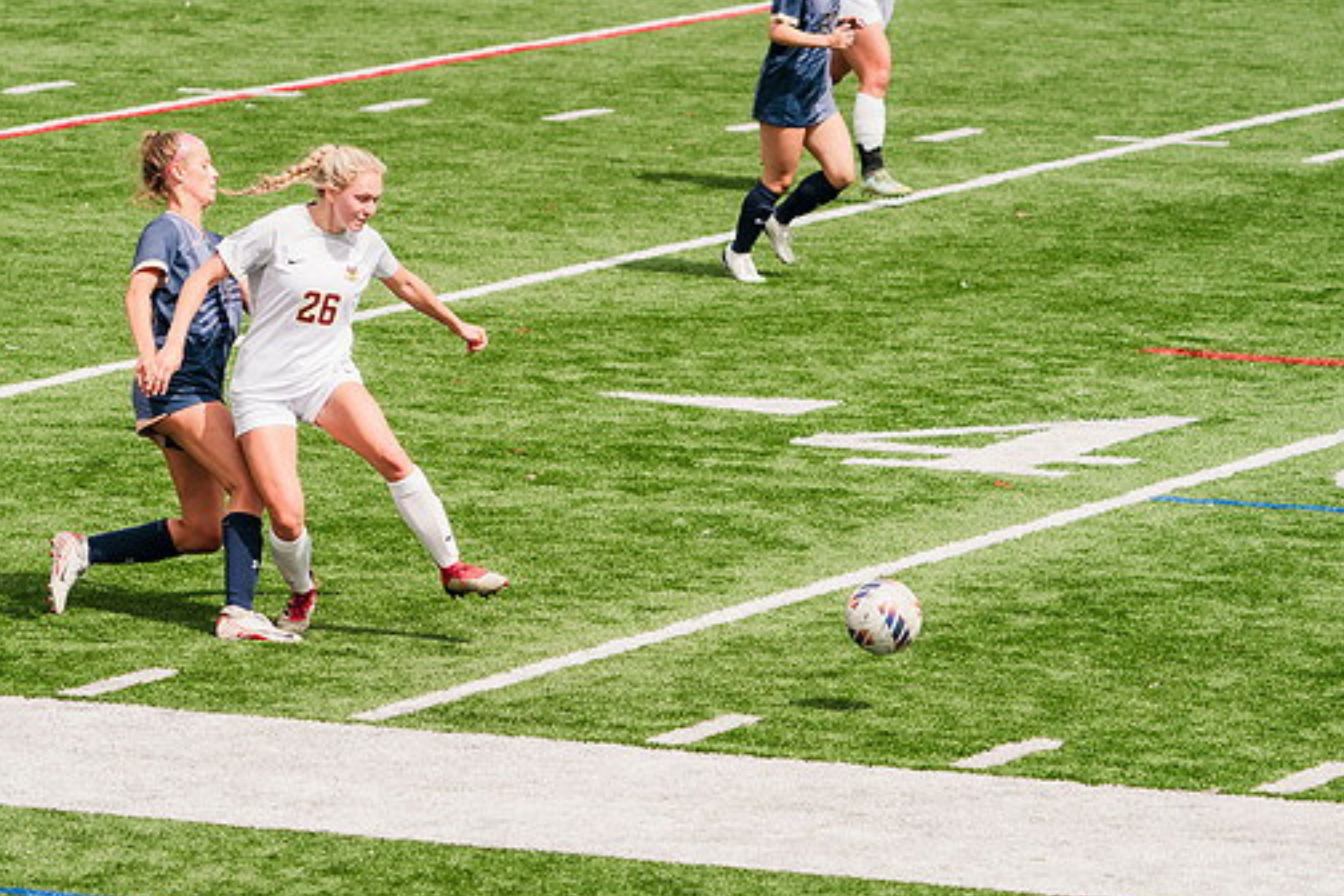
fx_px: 10378
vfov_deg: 4.9
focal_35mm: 278
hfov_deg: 7.4
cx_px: 466
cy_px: 313
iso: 250
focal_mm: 200
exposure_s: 1/1600
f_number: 5.6
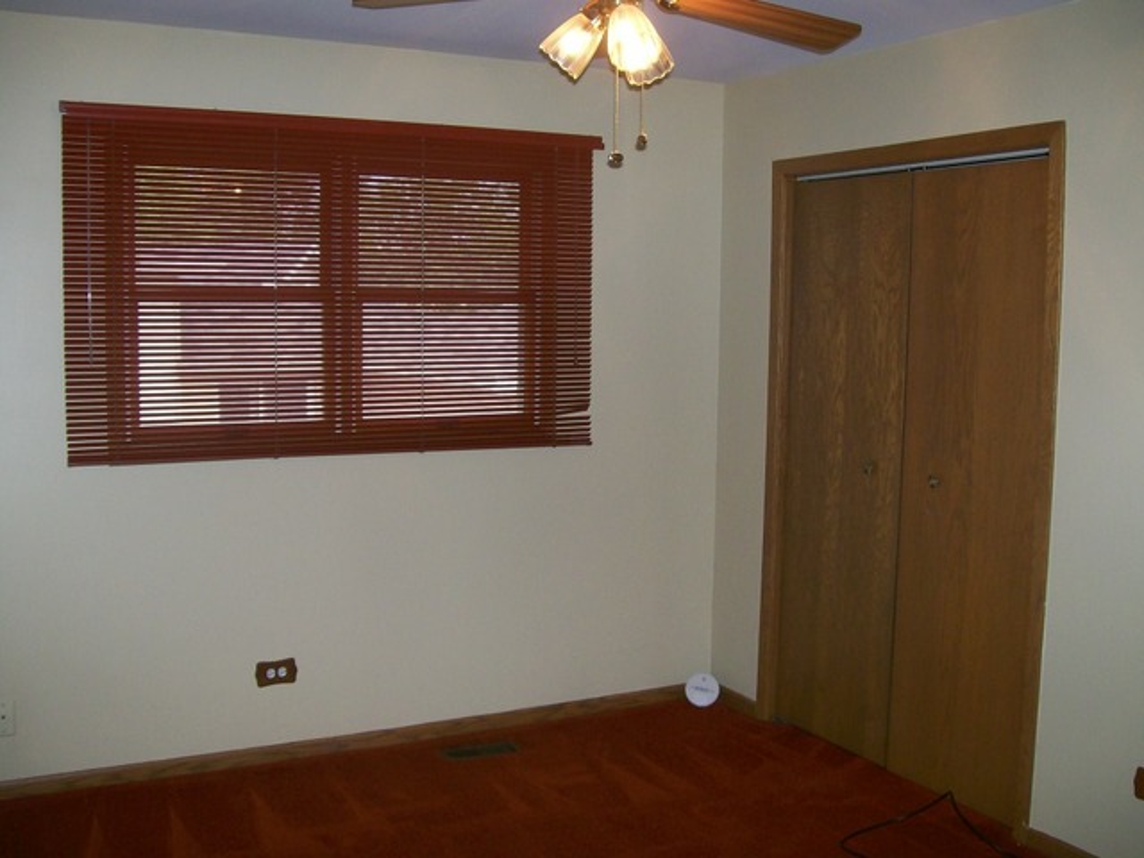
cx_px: 572
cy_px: 429
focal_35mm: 36
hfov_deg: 51.4
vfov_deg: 39.7
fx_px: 1190
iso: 80
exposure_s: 1/64
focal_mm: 6
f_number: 2.7
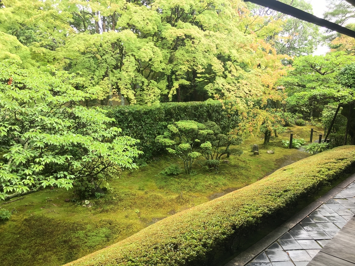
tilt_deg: -9.2
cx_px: 178
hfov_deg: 61.7
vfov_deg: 48.2
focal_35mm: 29
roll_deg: -1.1
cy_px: 133
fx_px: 297
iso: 25
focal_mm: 4.15
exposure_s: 1/60
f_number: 2.2
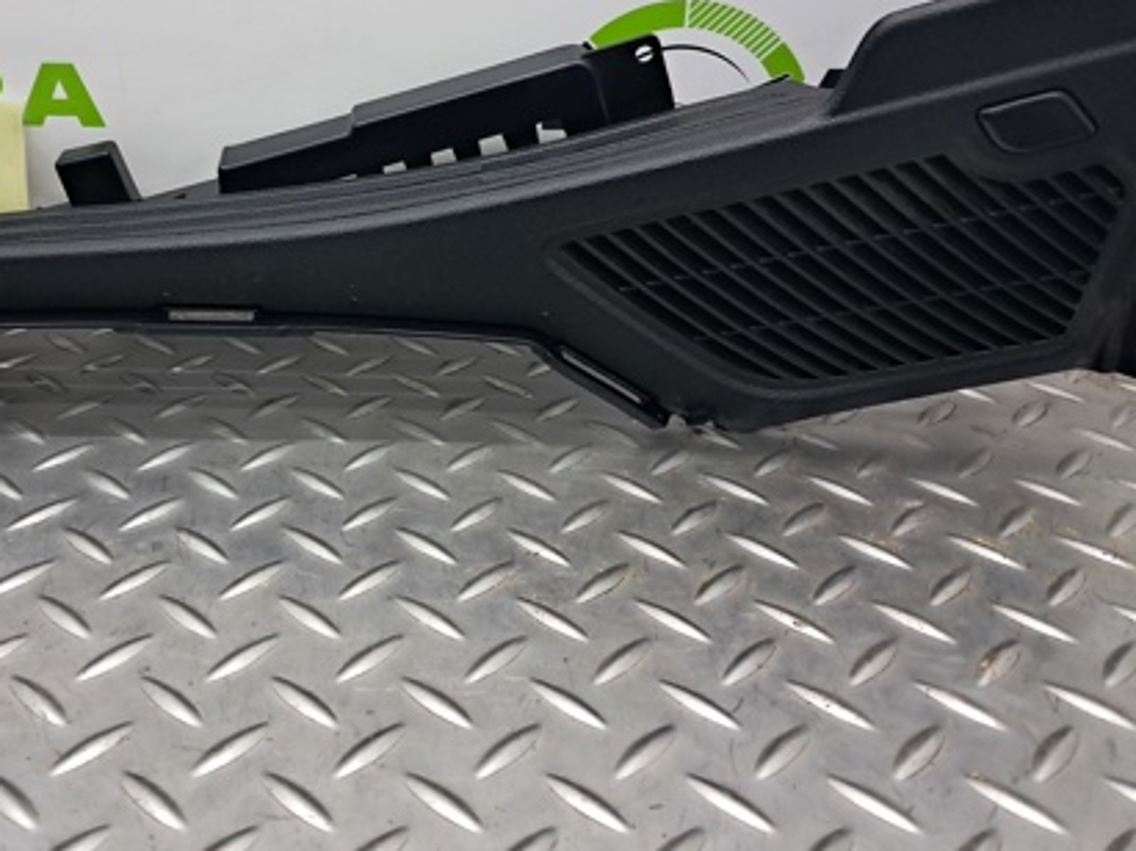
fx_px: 1378
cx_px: 384
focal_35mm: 42
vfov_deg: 33.9
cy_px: 258
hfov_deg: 44.2
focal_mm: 4
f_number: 1.8
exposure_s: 1/50
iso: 160
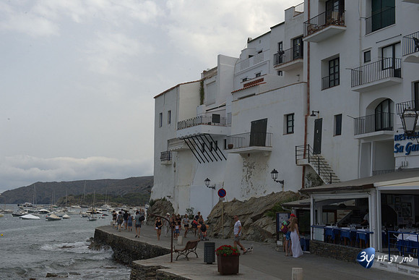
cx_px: 210
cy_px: 140
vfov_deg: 27.0
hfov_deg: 39.6
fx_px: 582
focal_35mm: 50
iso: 800
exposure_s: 1/500
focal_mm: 50
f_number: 11
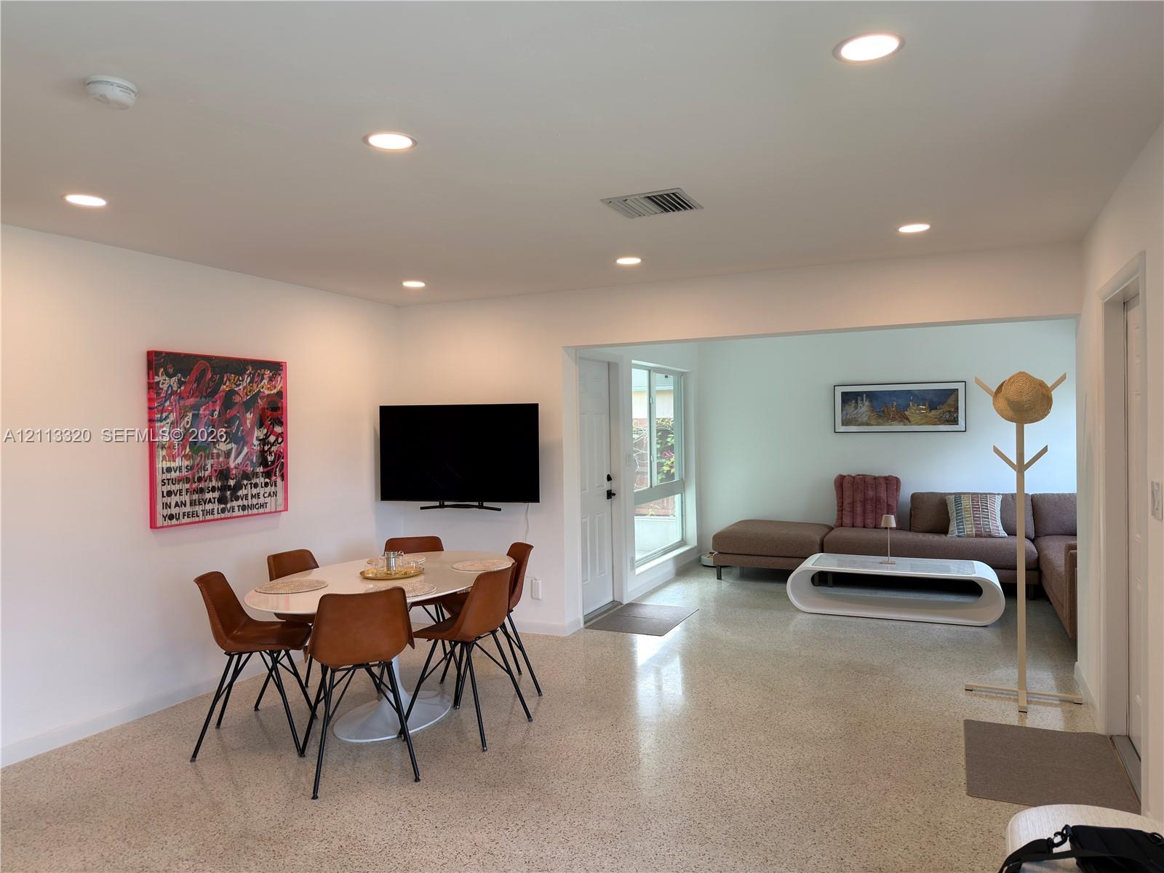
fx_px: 807
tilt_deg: -1.1
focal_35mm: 24
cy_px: 436
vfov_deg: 56.8
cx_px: 582
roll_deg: +0.9
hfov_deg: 71.6
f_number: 1.78
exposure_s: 1/121
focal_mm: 6.76
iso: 100
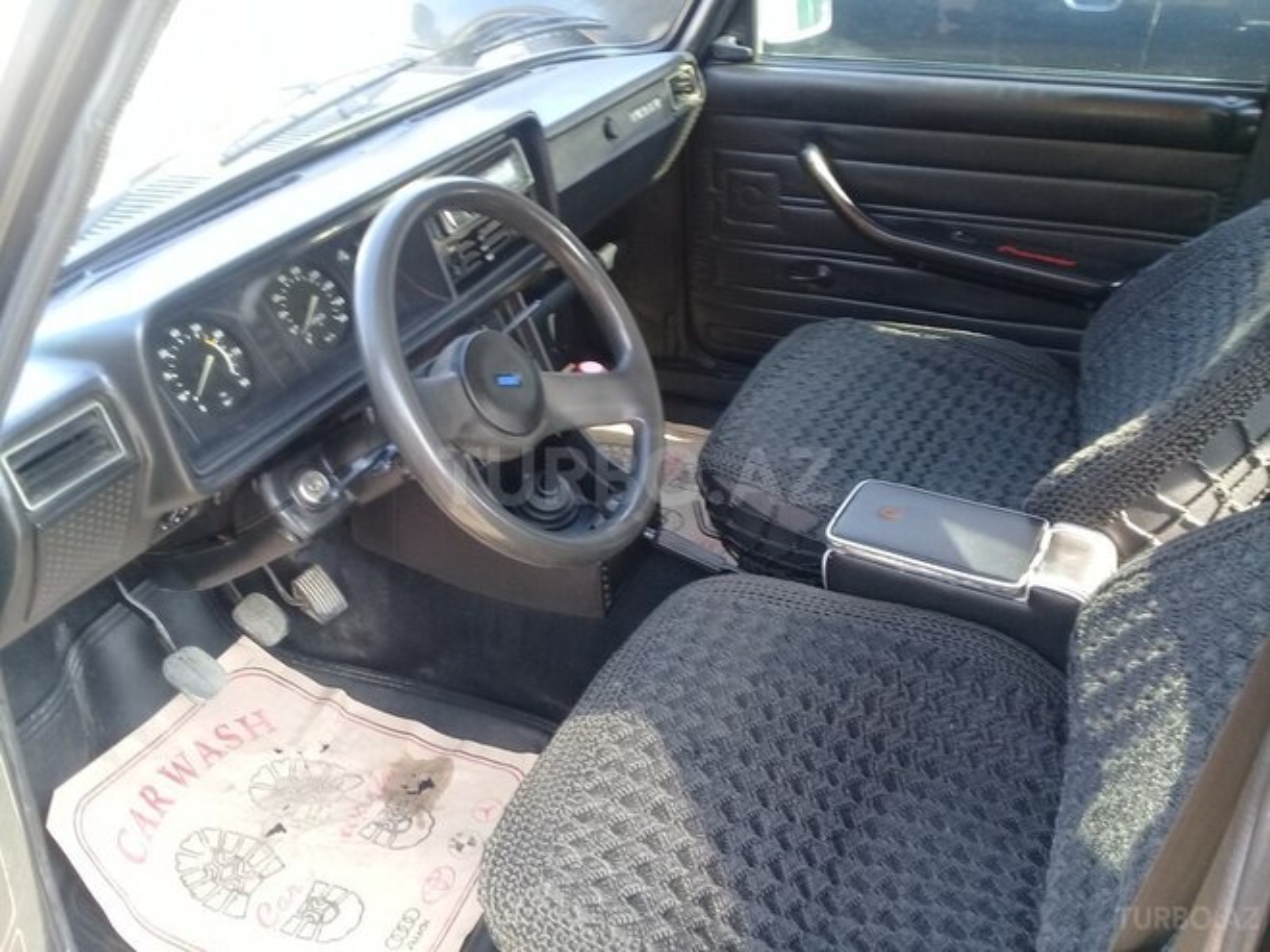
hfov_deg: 58.4
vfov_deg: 45.4
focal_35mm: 31
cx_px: 635
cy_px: 476
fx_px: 1137
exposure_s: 1/33
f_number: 2.2
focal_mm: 3.3
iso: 50
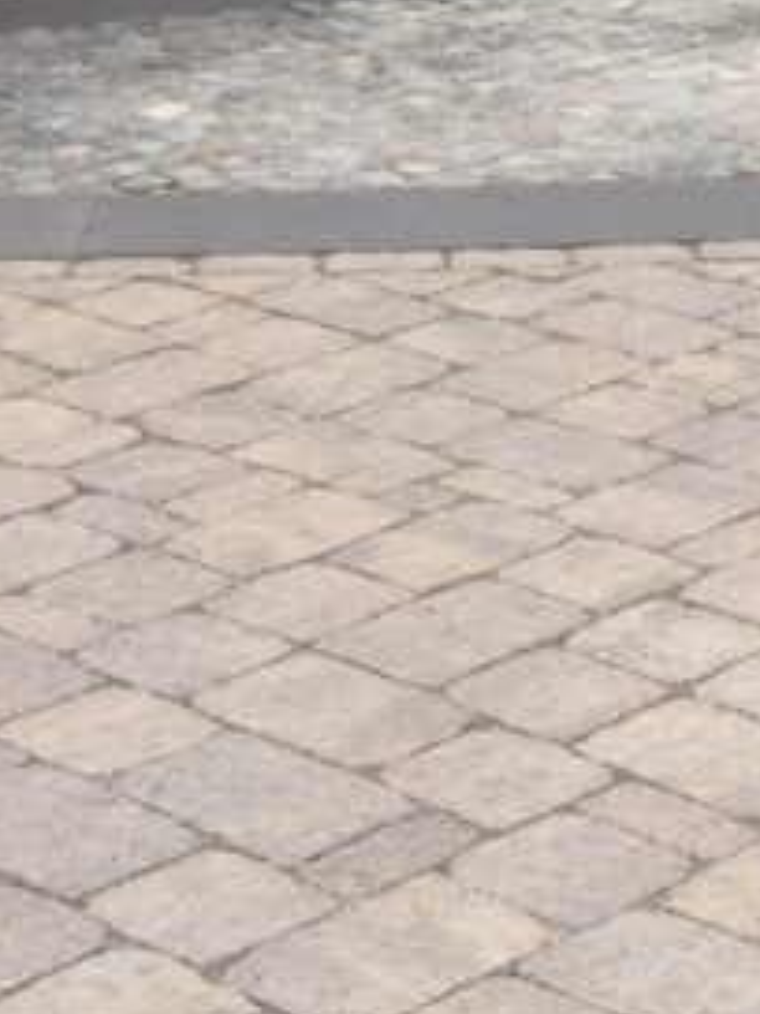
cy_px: -514
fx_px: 3864
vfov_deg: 14.0
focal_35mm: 132
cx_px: 559
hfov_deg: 11.2
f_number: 2.4
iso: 50
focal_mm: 4.28
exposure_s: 1/1104
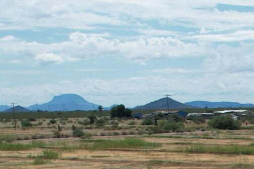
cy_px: 399
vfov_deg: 9.4
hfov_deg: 14.3
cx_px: 418
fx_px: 924
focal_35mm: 131
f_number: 2.8
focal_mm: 8.38
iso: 140
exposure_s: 1/5000
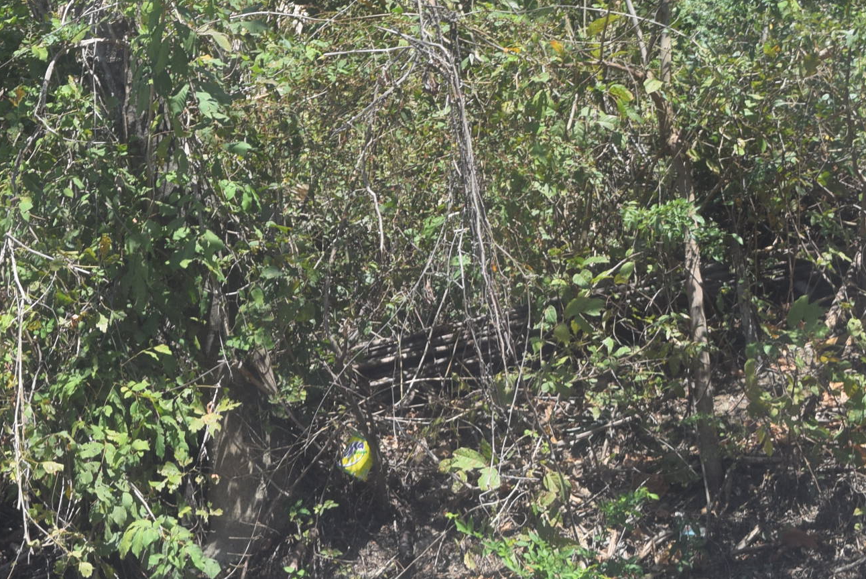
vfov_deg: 10.3
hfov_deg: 15.2
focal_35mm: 132
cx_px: -2
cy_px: -13
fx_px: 3178
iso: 200
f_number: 8
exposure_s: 1/250
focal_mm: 38
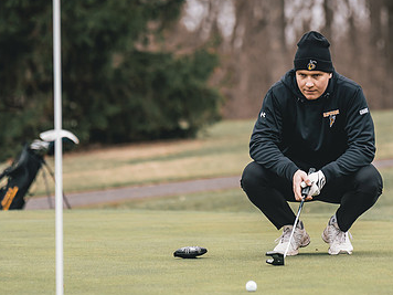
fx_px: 3508
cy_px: 150
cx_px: 284
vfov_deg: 4.8
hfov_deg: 6.4
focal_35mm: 309
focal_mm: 150
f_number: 2.8
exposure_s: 1/3200
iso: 640
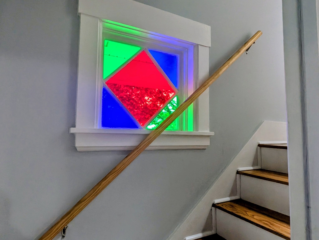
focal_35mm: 16
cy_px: 120
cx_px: 160
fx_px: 147
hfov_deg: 94.5
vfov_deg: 78.1
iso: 138
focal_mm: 2.22
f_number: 2.2
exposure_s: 1/40
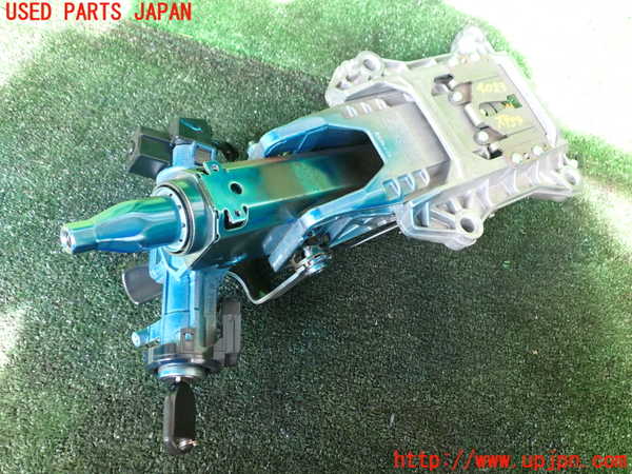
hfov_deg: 60.0
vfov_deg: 46.8
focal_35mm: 30
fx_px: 548
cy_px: 237
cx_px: 316
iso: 200
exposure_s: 1/50
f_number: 2.3
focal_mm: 5.4
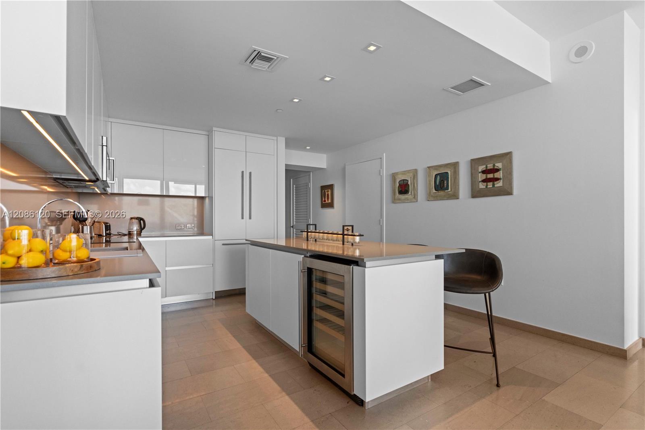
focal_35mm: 16
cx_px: 322
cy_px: 215
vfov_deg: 73.7
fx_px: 287
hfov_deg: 96.7
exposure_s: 1/30
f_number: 5.6
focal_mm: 16
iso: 1000
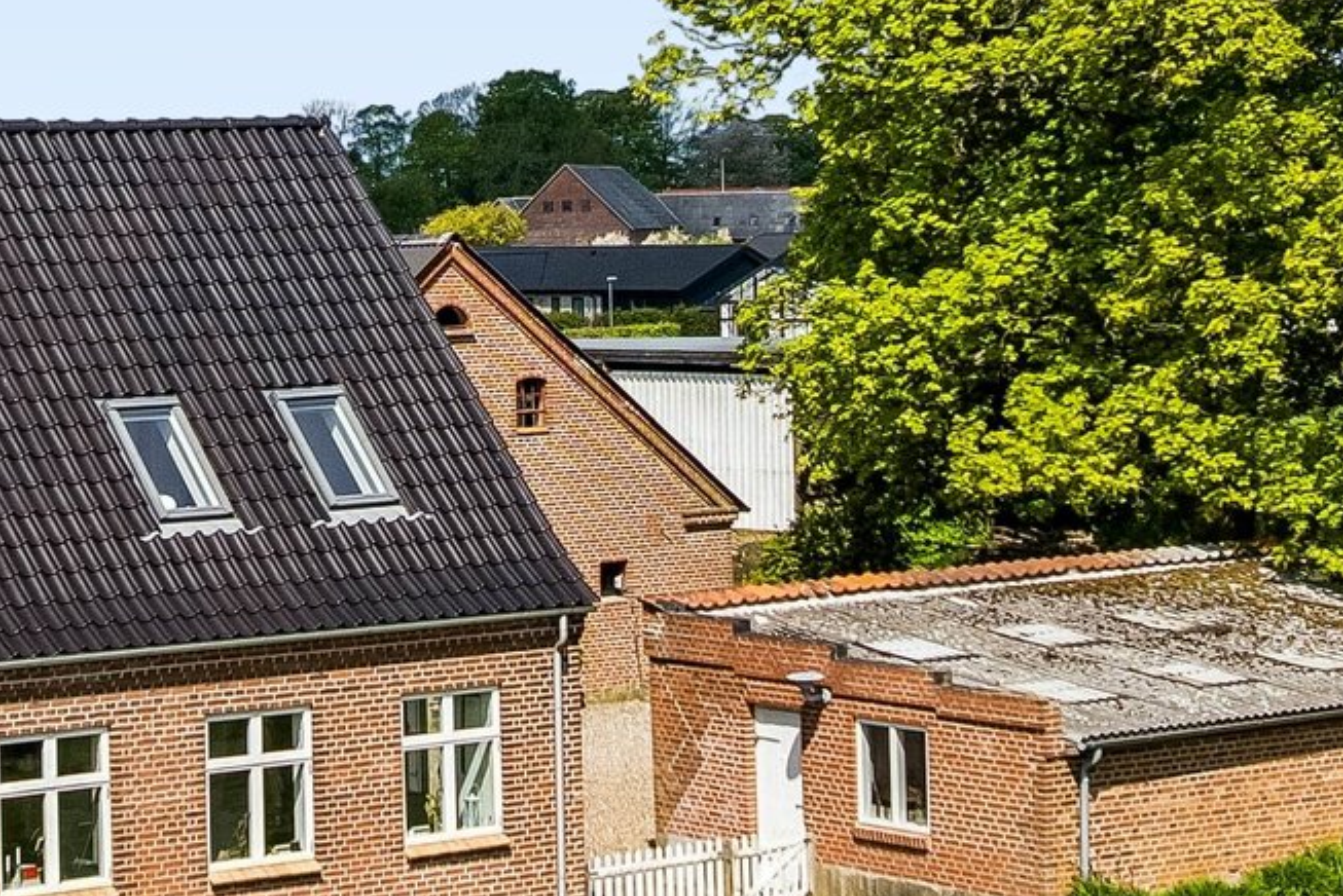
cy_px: 366
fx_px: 3769
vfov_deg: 13.6
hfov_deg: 20.2
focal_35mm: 101
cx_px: 504
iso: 100
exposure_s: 1/240
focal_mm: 8.4
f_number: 2.8
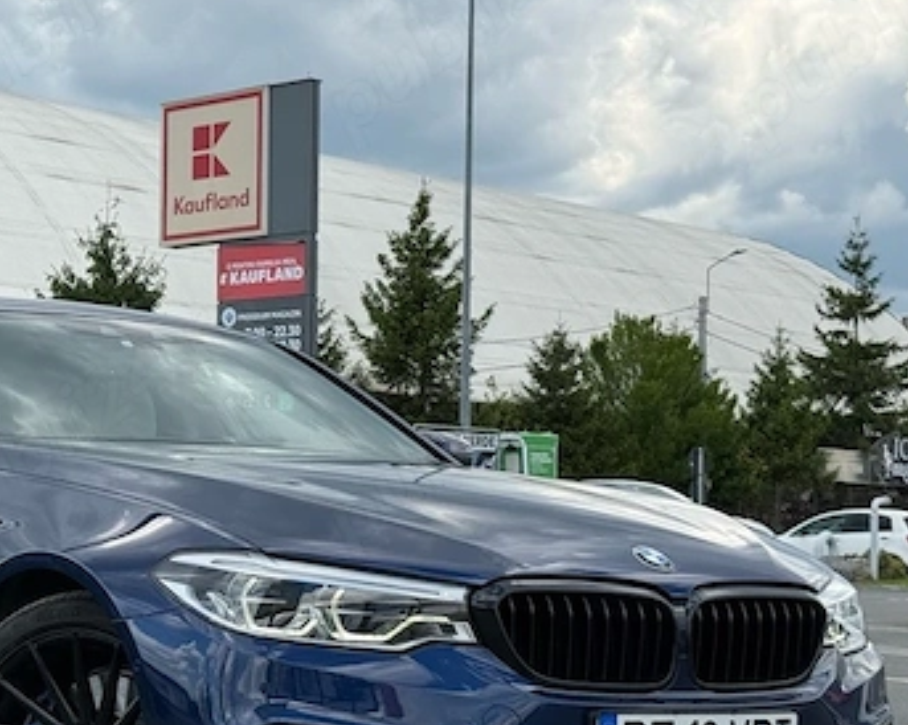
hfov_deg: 23.0
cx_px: 193
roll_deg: -1.1
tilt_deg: +2.6
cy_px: 429
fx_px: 2202
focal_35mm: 82
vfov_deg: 18.7
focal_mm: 6.76
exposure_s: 1/3096
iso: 64
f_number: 1.78
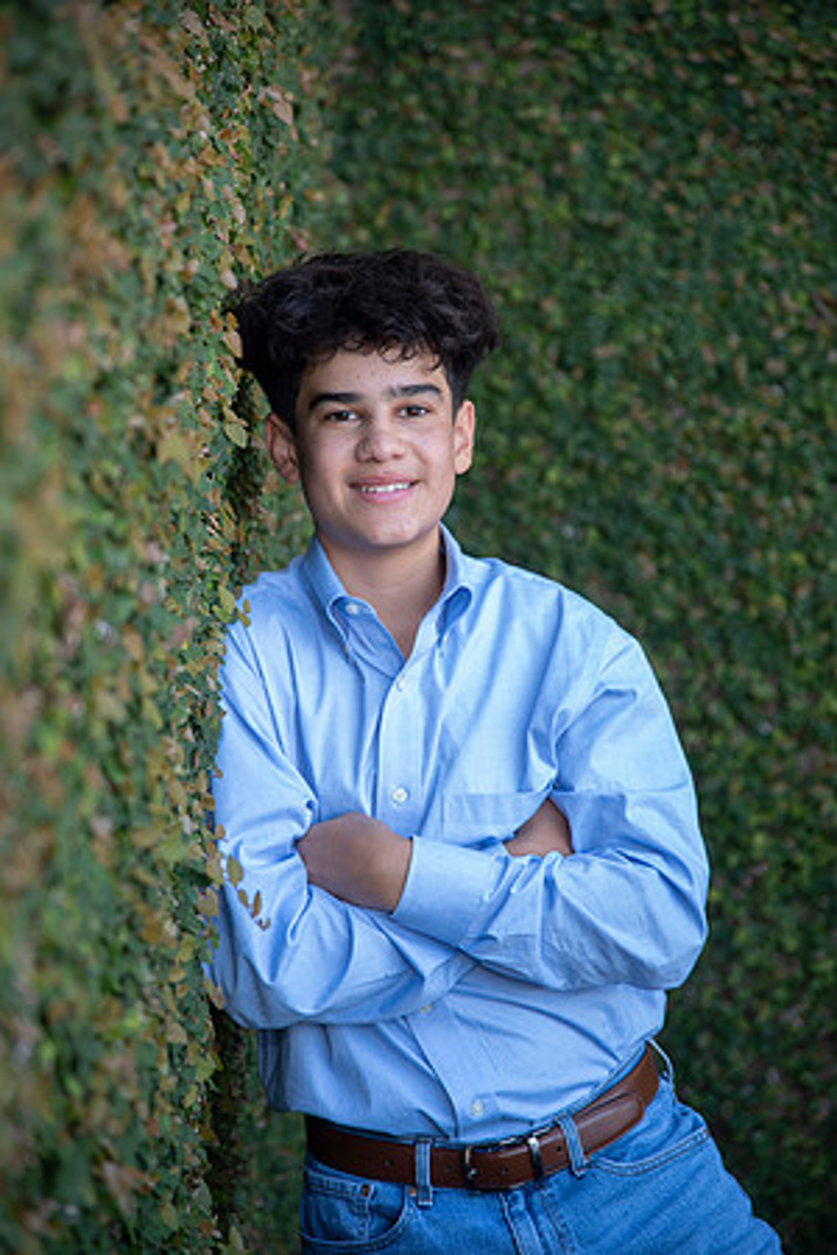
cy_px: 628
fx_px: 4185
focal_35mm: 120
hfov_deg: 11.4
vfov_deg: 17.1
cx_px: 418
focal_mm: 120
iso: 640
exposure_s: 1/250
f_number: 4
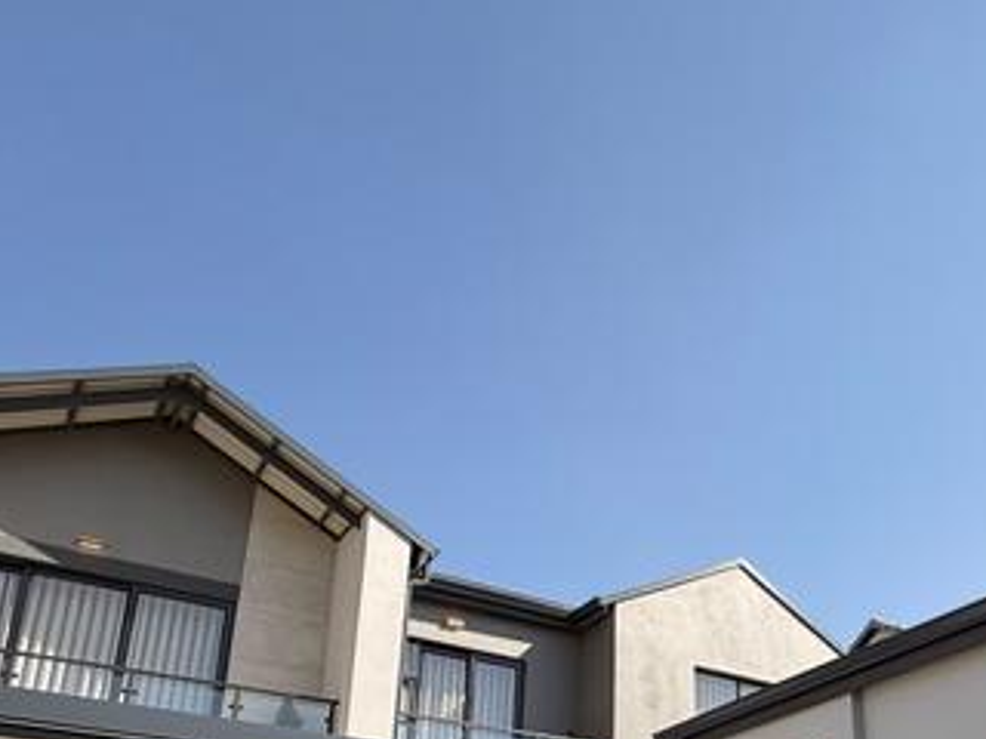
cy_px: 668
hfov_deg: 50.5
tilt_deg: +20.9
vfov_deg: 37.9
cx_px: 736
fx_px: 997
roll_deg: +0.9
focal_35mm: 35
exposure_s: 1/1001
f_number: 2.2
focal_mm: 2.22
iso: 50
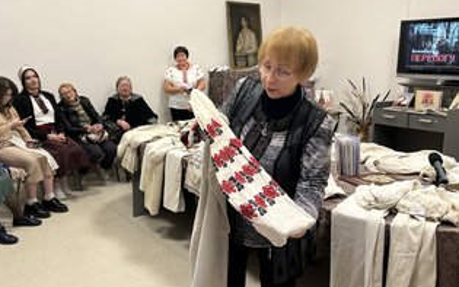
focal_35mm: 35
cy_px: 131
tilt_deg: -10.5
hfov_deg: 55.3
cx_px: 211
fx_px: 438
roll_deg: +0.4
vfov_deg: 36.3
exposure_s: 1/50
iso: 100
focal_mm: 5.7
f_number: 1.5
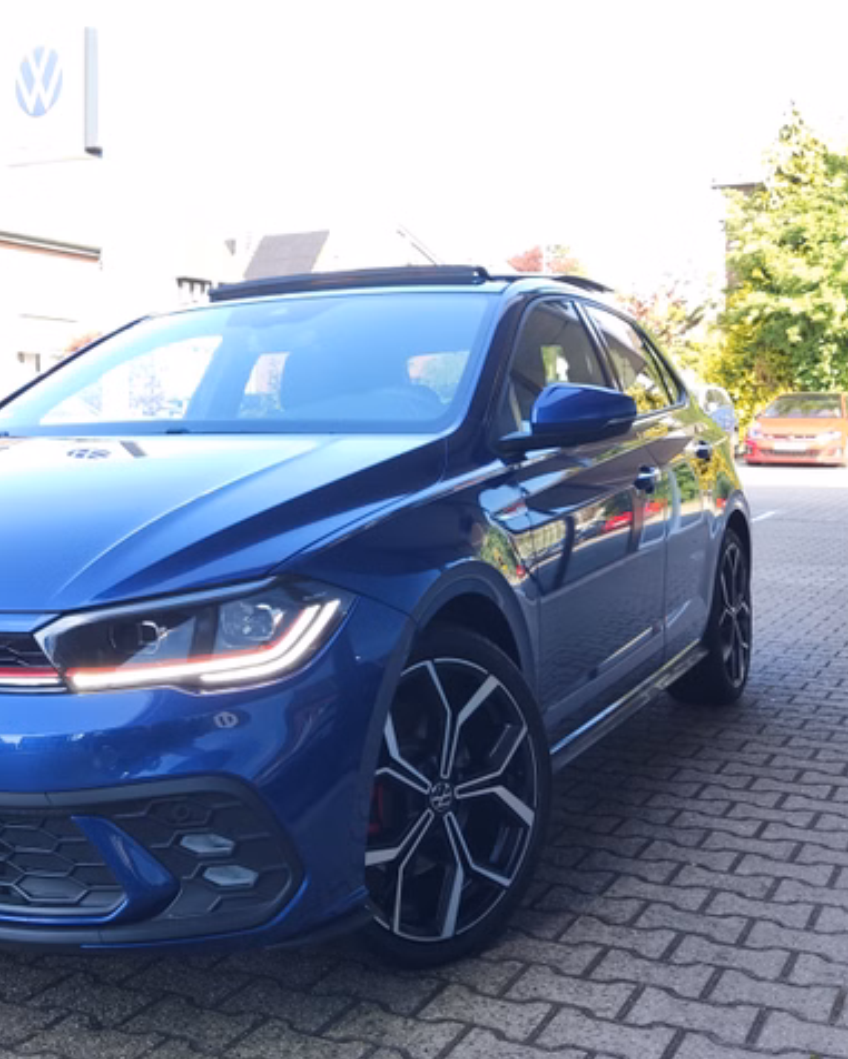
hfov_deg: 35.9
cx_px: 240
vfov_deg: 44.6
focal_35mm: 41
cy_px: 445
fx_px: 1286
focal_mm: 4.71
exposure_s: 1/126
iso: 50
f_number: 1.79
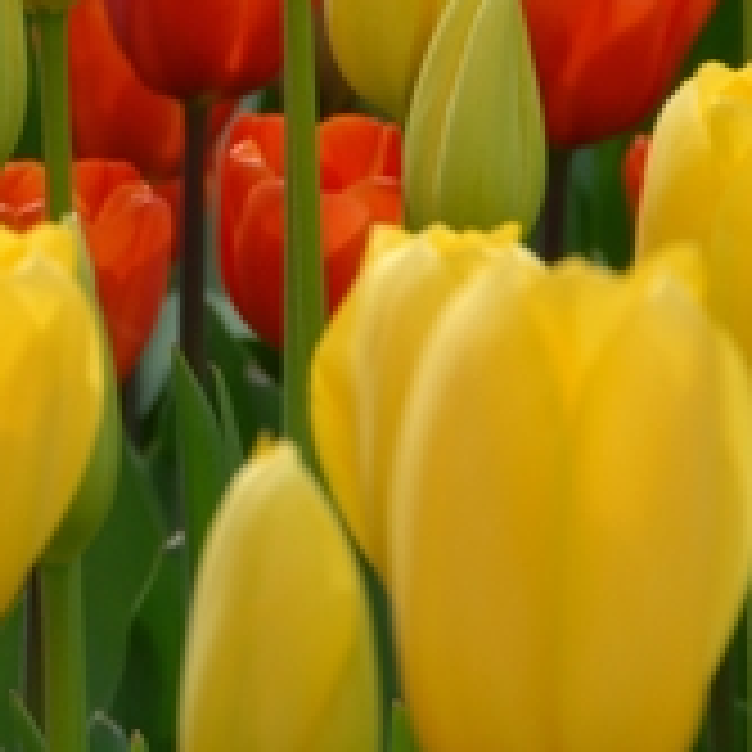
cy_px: 54
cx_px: -41
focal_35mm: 915
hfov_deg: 1.9
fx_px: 22489
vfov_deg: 1.9
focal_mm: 200
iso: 100
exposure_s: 1/50
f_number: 11
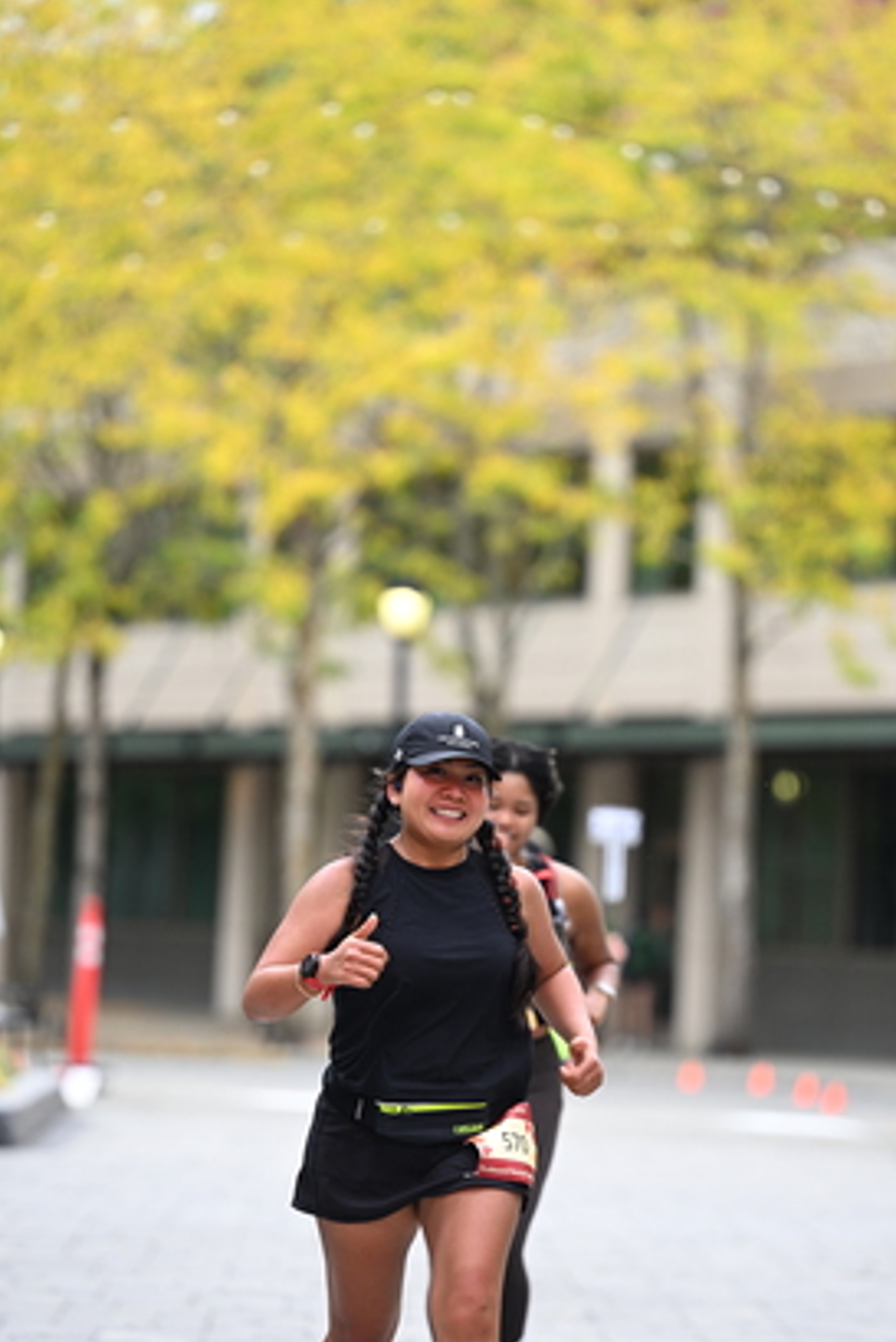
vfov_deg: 9.6
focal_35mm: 215
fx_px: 8019
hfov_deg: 6.4
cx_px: 550
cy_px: 801
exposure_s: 1/1600
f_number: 2.8
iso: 640
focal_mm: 160
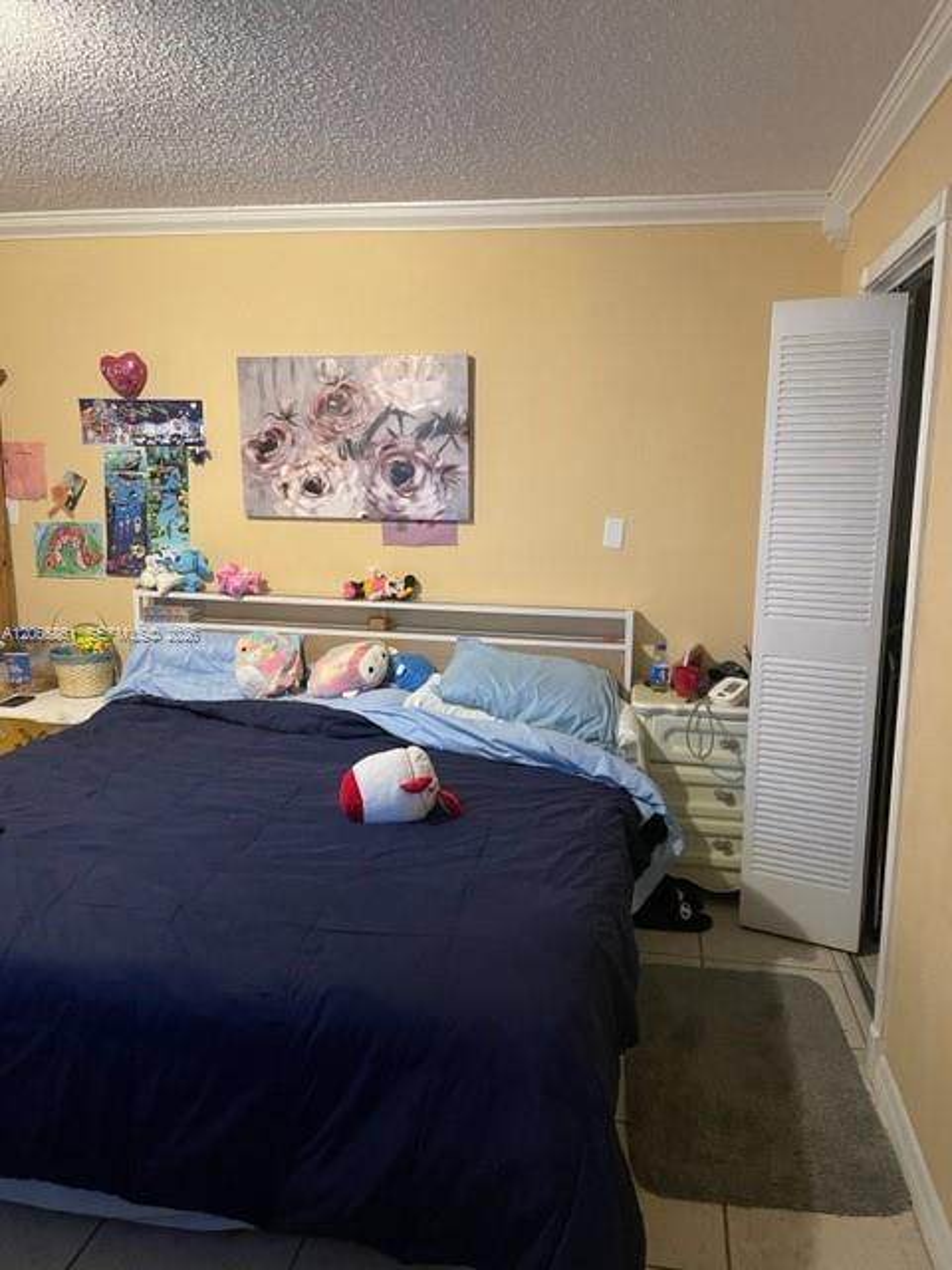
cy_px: 635
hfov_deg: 53.1
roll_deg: -0.9
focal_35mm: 26
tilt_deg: -9.2
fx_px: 953
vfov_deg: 67.3
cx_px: 476
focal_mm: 4.2
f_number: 1.6
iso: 500
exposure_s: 1/40
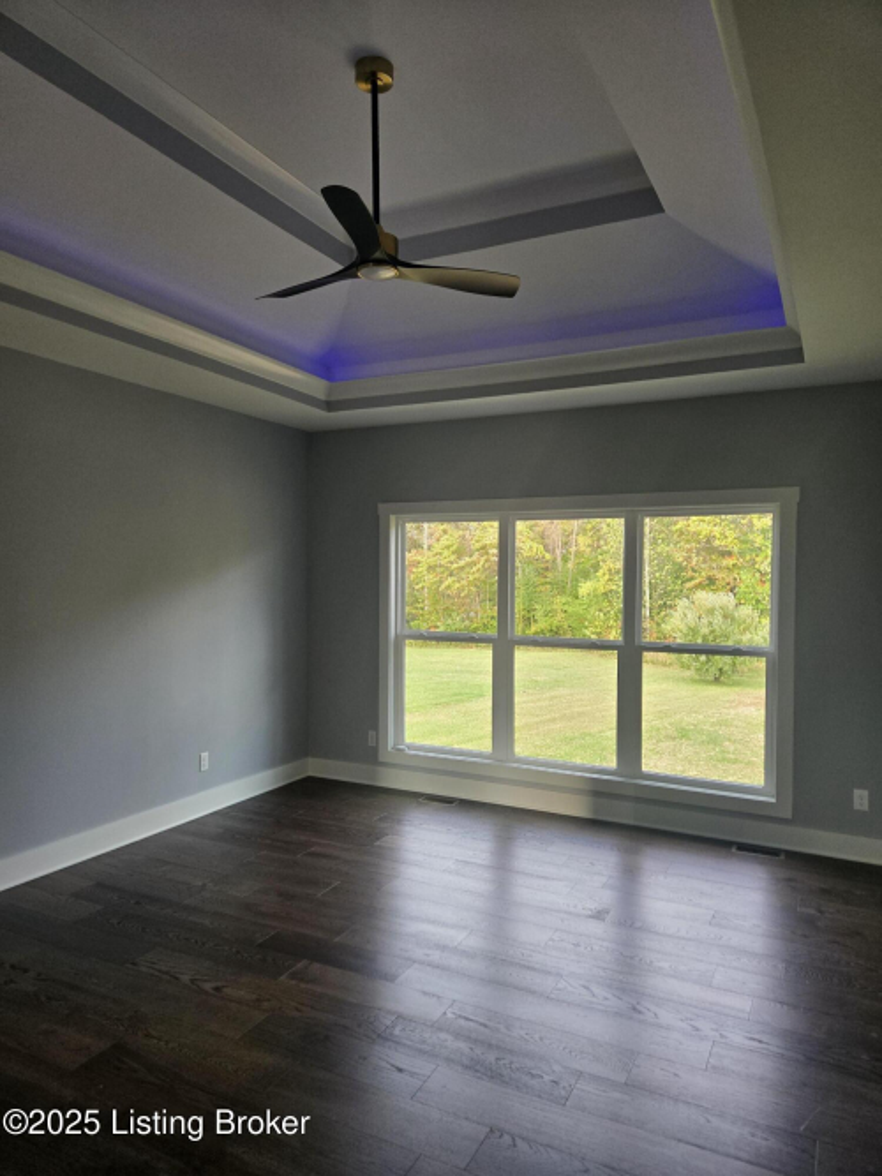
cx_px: 441
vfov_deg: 73.9
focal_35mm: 23
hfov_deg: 58.9
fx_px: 782
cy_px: 588
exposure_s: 1/180
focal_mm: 5.4
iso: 160
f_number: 1.8
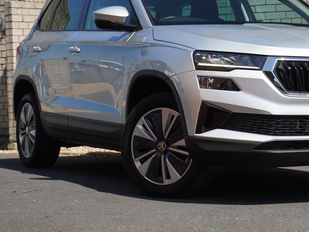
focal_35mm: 106
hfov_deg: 18.5
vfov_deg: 14.0
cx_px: 221
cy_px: 73
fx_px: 944
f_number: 6.3
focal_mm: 45
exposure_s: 1/200
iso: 100
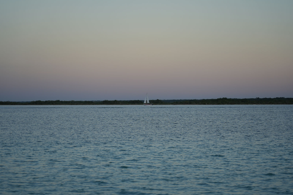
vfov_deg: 13.0
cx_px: 146
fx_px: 855
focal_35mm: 105
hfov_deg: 19.5
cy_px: 98
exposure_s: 1/200
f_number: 4.5
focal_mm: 105
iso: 100
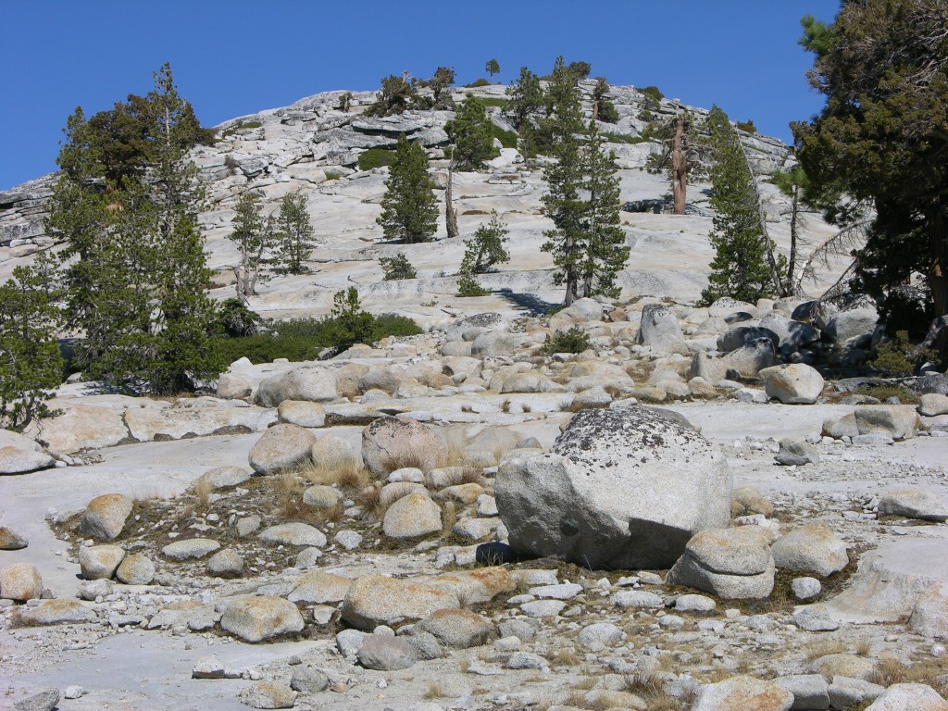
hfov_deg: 21.1
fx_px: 2547
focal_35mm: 93
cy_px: 356
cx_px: 474
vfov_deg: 15.9
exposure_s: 1/470
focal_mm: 23.7
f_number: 5.7
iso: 50
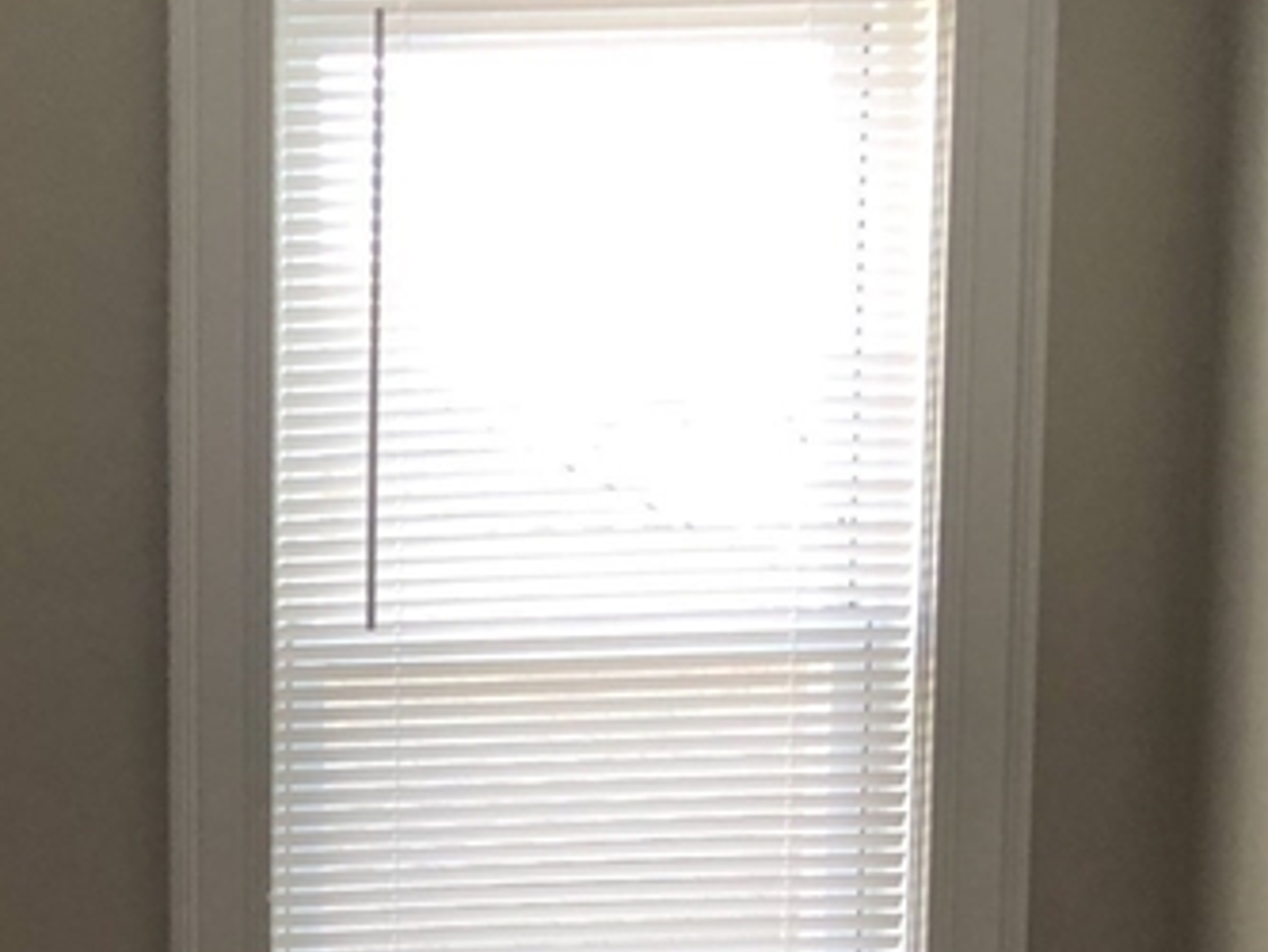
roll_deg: +1.1
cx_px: -263
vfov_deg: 16.8
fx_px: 3151
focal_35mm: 86
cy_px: 979
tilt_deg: -7.2
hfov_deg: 21.1
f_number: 1.8
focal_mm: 3.99
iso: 25
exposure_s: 1/30
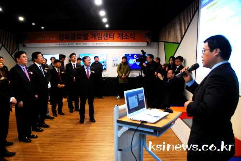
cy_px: 80
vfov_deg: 48.1
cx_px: 120
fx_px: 181
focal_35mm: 27
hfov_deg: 67.3
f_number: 4.5
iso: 1250
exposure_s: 1/50
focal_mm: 18
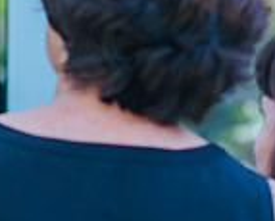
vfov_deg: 2.9
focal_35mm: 538
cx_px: -41
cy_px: 117
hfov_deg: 3.6
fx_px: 4388
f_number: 4
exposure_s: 1/400
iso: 400
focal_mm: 95
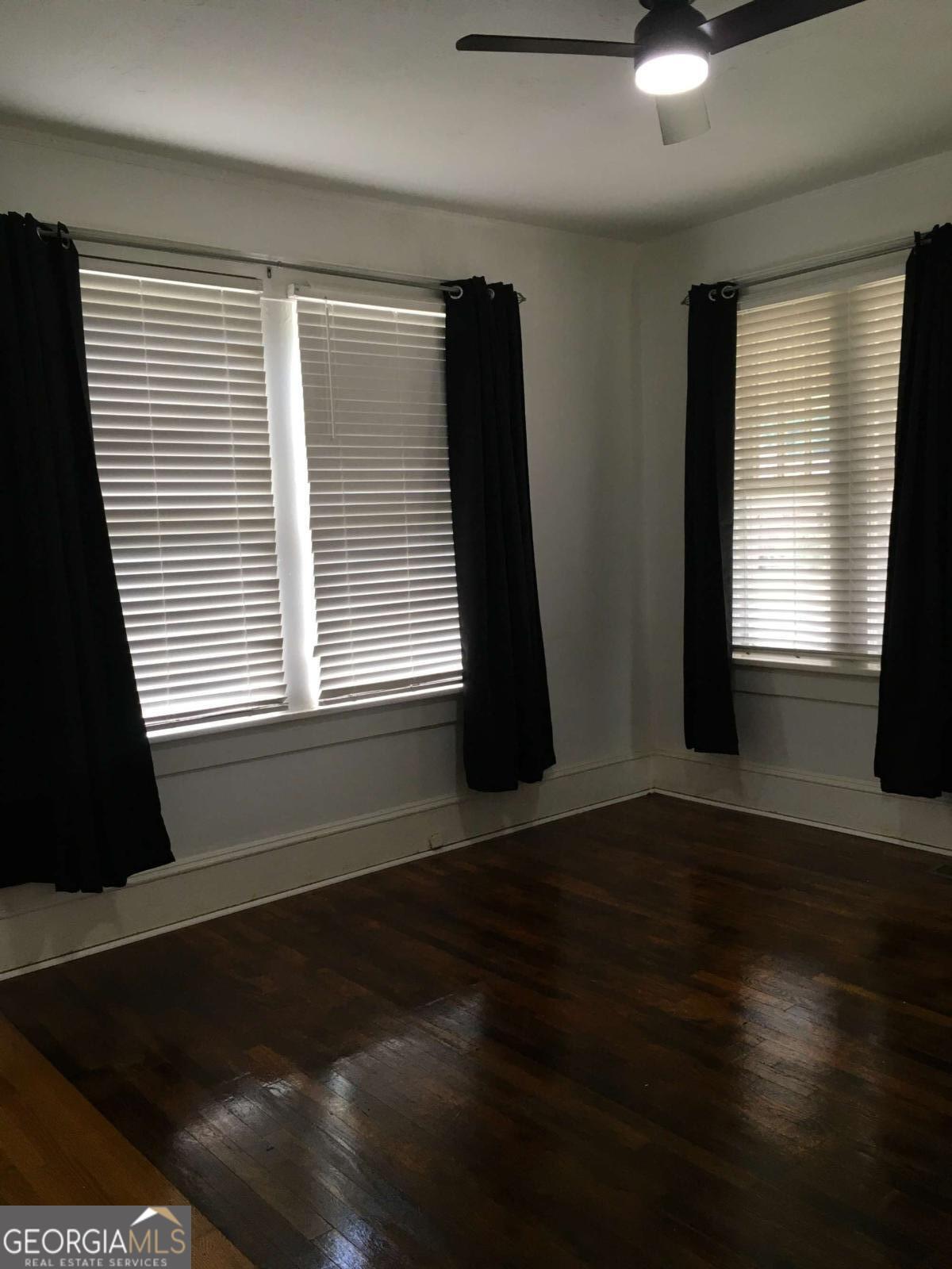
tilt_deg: -5.5
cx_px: 476
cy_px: 634
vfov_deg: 61.7
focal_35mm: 29
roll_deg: +4.2
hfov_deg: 48.2
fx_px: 1063
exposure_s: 1/30
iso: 32
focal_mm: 4.15
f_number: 2.2
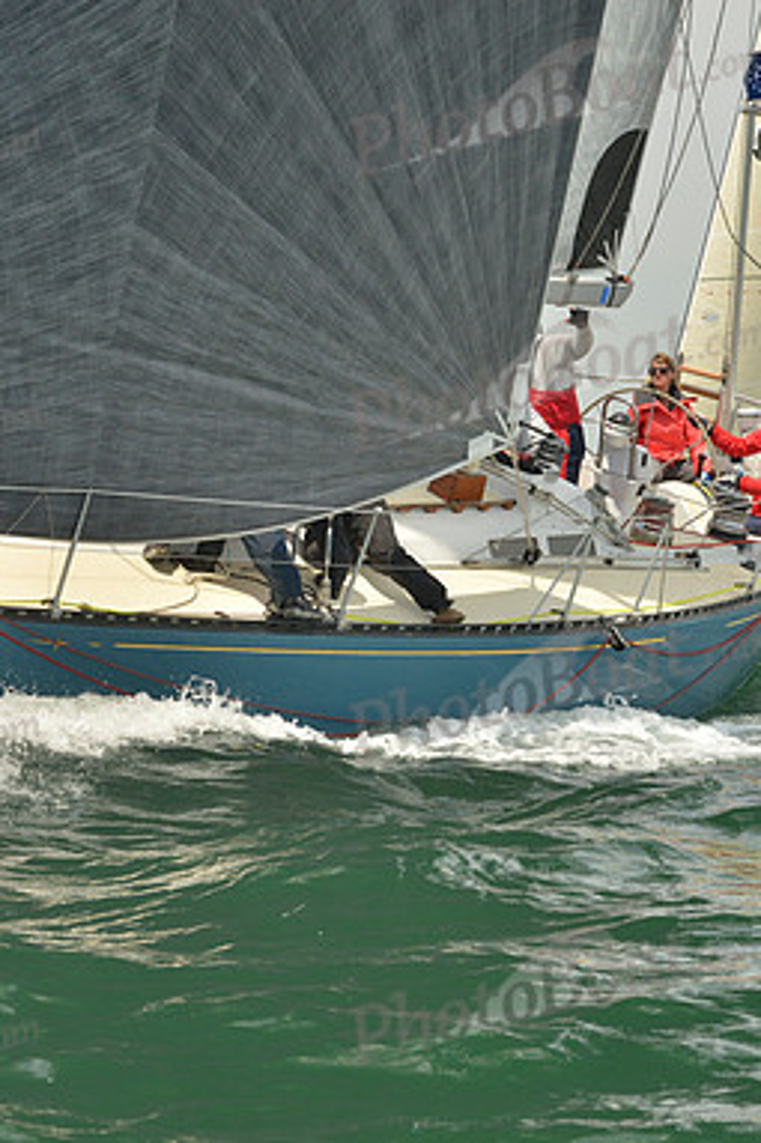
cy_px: 572
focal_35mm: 106
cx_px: 197
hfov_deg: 12.9
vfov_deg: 19.3
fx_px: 3364
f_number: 10
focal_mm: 70
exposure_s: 1/1250
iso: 560
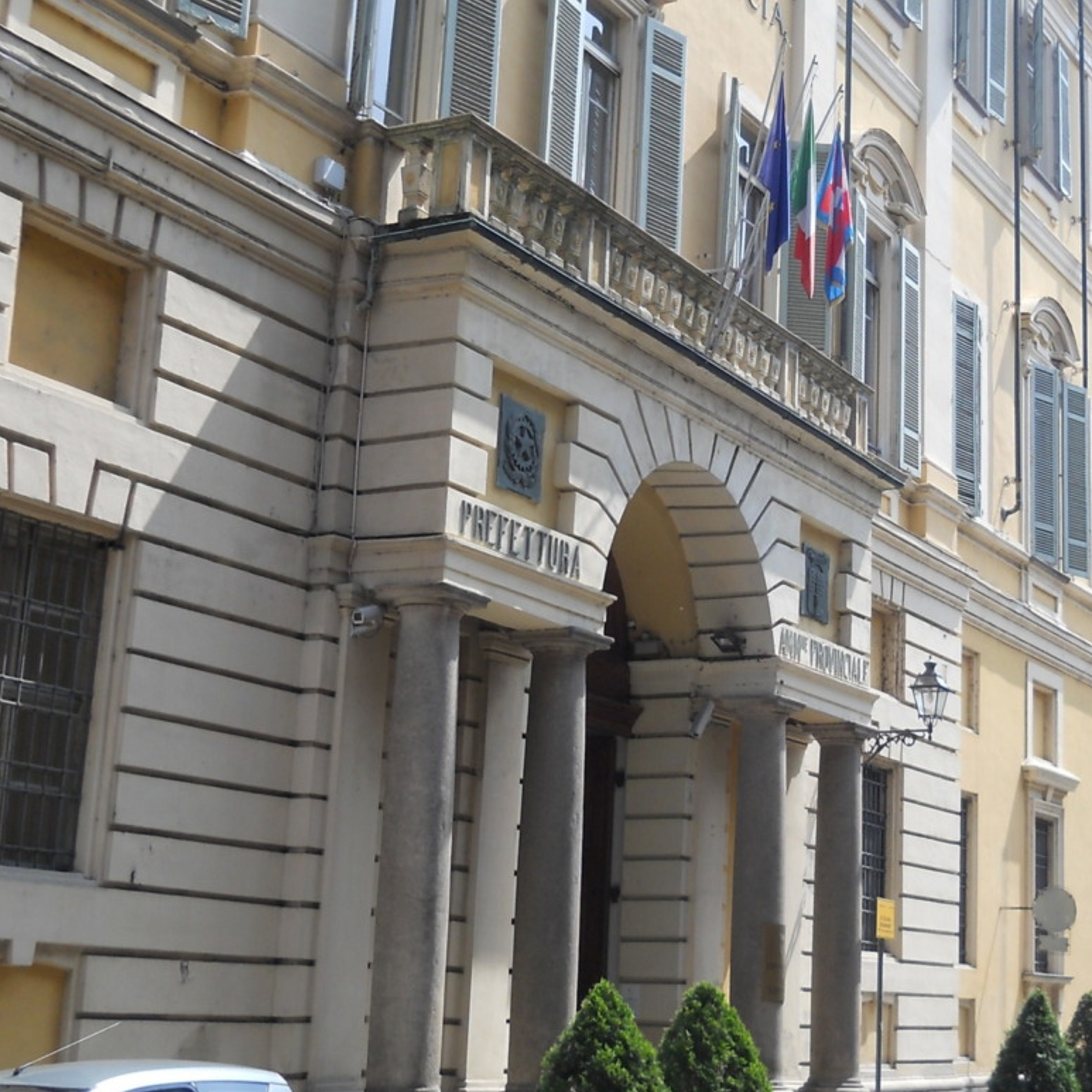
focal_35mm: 60
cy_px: 485
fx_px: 2141
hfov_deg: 28.5
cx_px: 665
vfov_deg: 28.6
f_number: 5.5
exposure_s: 1/160
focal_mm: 6.72
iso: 80
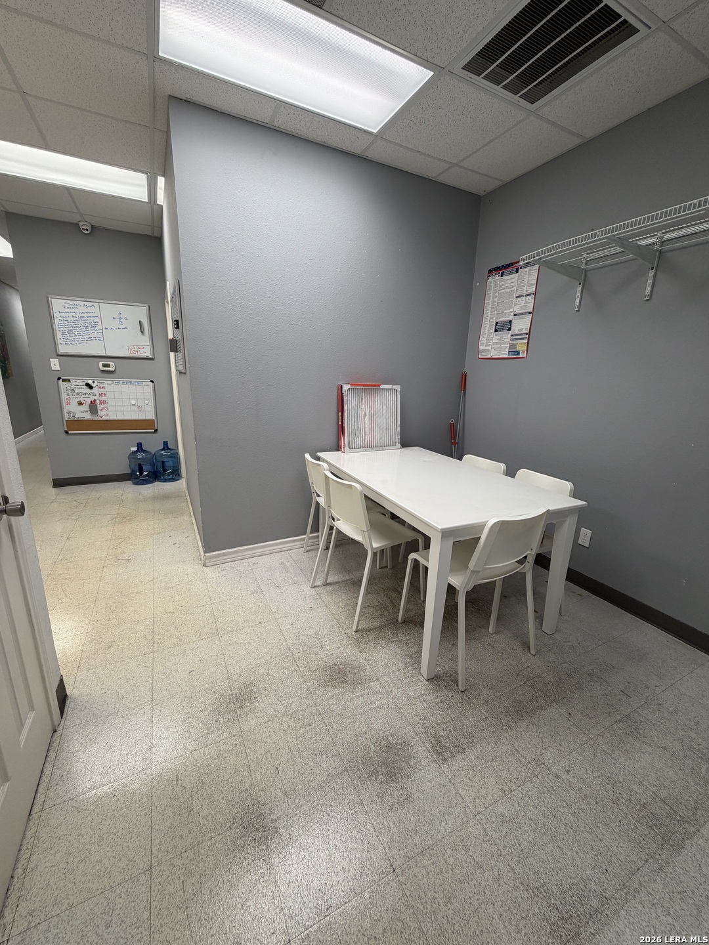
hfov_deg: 85.7
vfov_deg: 102.1
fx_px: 382
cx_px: 354
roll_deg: -1.6
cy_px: 472
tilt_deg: -14.8
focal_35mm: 14
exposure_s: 1/120
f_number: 2.2
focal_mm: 2.22
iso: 125
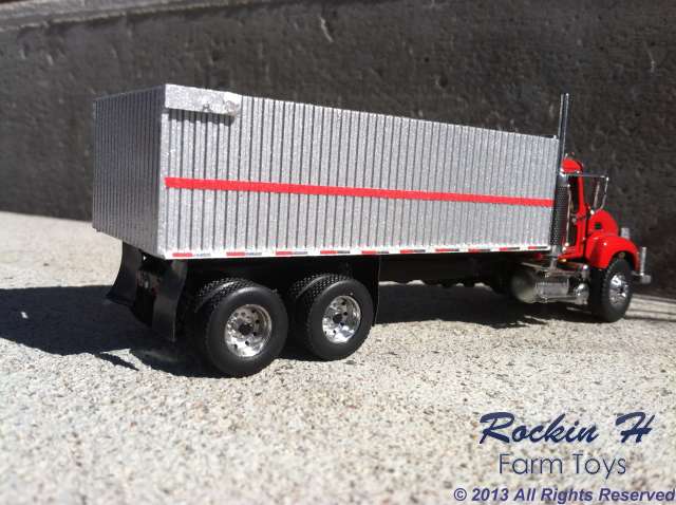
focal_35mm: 35
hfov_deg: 52.7
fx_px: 682
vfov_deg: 40.6
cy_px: 252
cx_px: 338
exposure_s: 1/2308
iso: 80
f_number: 2.8
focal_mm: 3.85
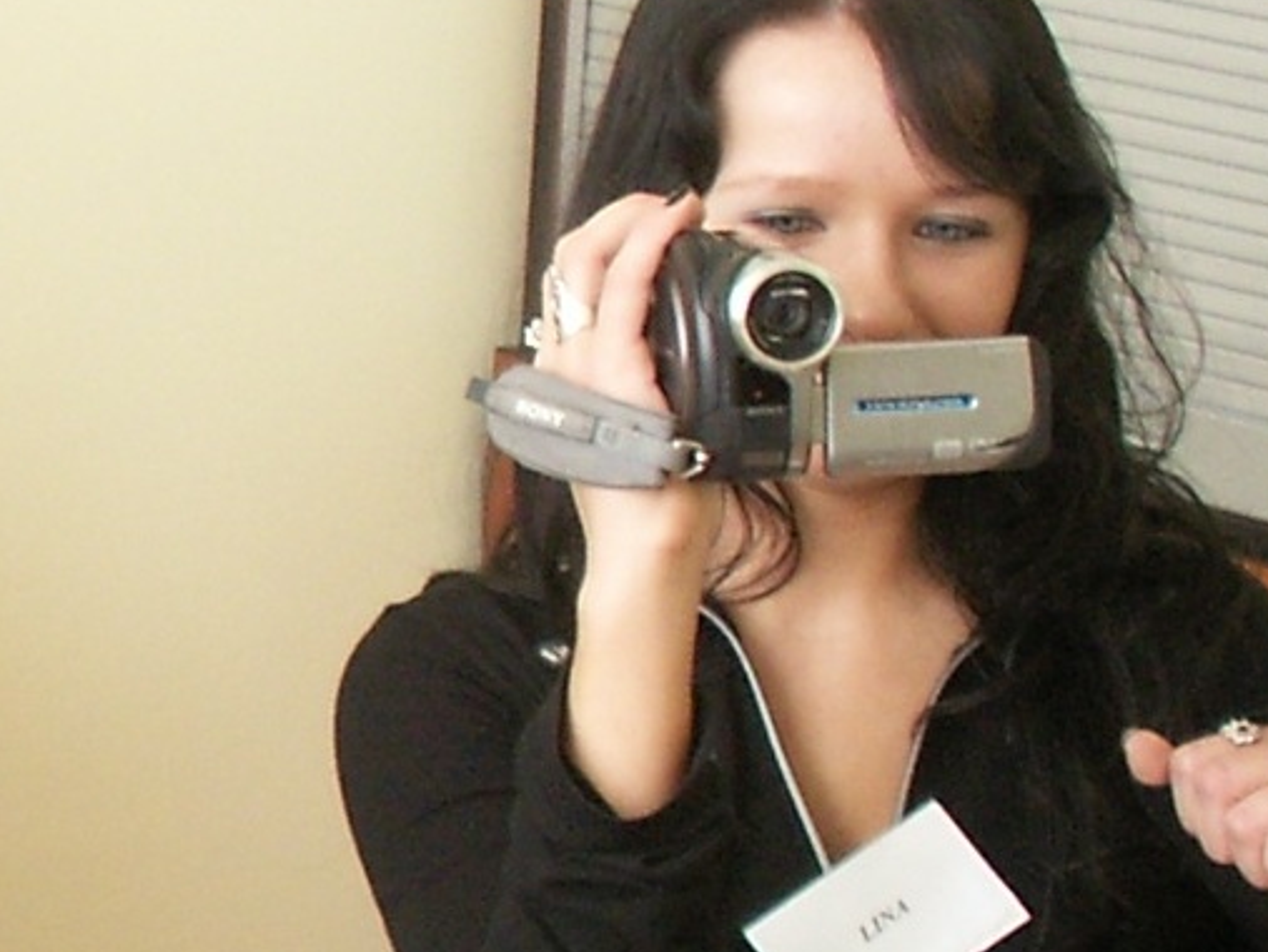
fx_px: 1796
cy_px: 397
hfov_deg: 38.6
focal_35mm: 49
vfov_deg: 29.6
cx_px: 819
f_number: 3.5
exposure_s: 1/40
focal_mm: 7.7
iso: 80
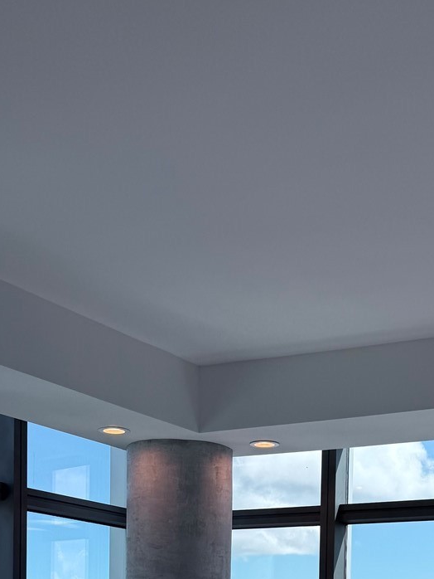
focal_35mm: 55
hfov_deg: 26.6
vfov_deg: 30.8
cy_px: 650
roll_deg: -1.3
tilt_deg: -0.6
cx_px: 243
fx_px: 919
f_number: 1.78
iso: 80
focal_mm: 6.76
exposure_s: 1/1812
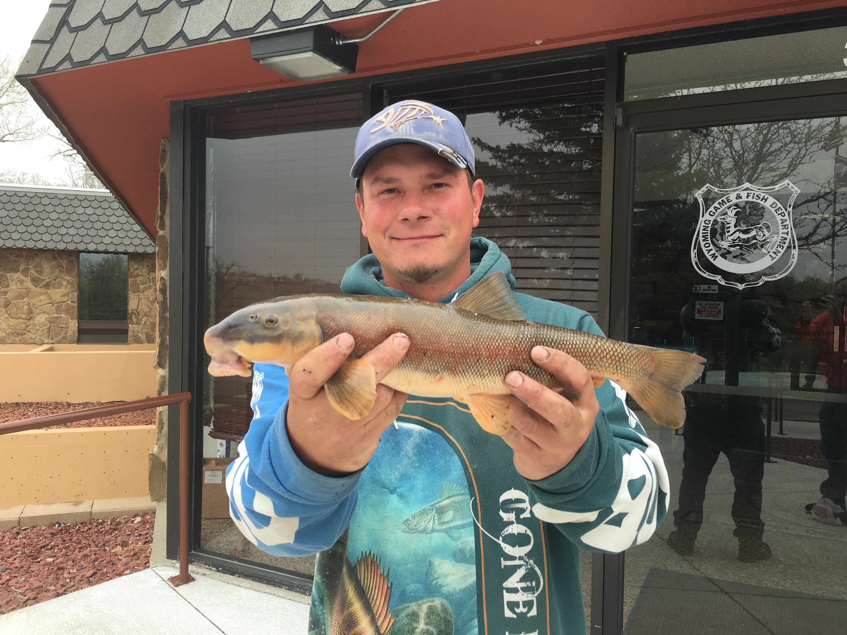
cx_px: 424
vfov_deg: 48.2
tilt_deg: -2.2
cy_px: 318
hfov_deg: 61.7
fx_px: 710
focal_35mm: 29
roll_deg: -0.8
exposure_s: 1/279
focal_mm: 4.15
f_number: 2.2
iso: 25
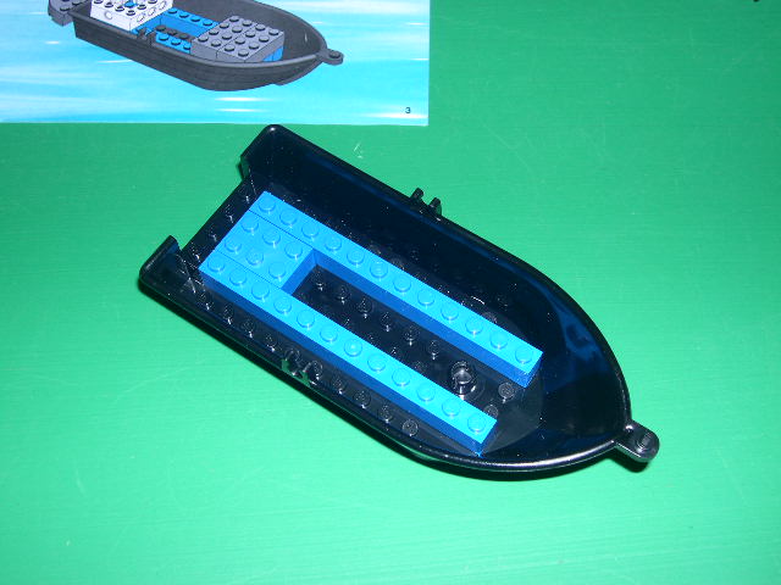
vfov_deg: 30.9
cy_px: 292
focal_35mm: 47
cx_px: 390
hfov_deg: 40.4
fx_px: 1060
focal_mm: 10.1
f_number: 3.1
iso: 100
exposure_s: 1/60
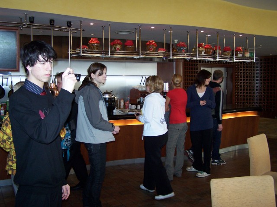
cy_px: 104
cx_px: 138
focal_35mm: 38
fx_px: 304
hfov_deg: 49.0
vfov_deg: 37.7
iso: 140
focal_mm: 6.3
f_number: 2.8
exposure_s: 1/60
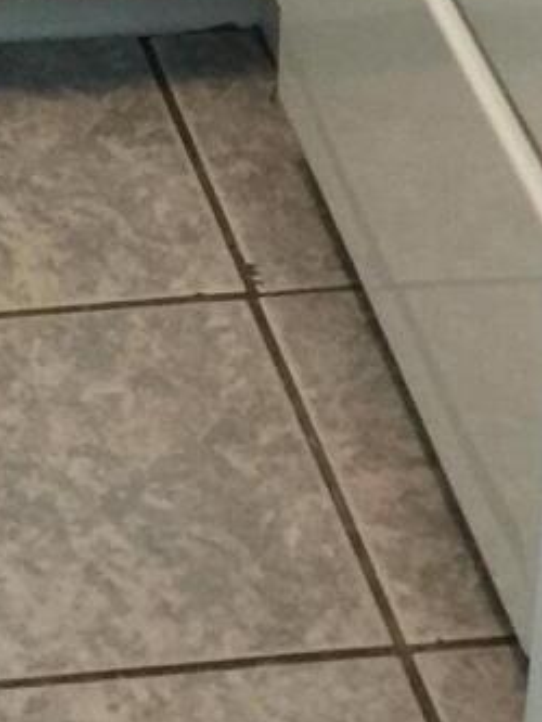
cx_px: -345
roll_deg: +1.0
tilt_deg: -16.5
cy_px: -1021
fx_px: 3630
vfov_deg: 9.9
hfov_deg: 8.3
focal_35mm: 174
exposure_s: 1/15
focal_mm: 4.15
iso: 64
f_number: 2.2
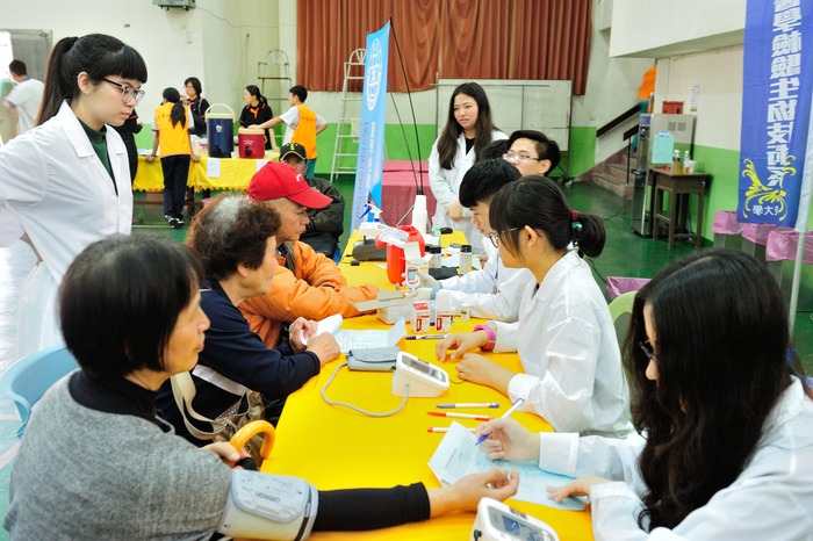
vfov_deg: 38.8
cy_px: 270
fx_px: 767
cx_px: 406
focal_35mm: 34
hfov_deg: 55.8
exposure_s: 1/25
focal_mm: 34
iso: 1250
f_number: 4.5
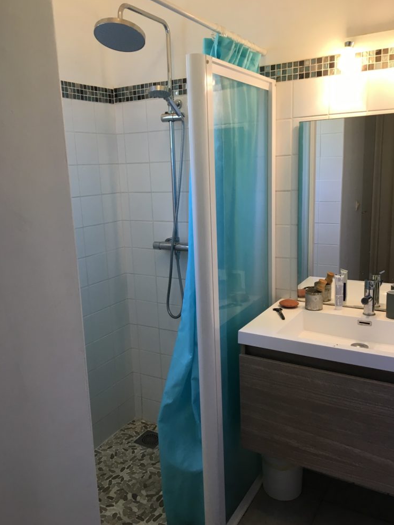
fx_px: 455
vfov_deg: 60.0
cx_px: 193
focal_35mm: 30
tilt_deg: -12.1
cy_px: 262
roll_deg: +0.5
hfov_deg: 46.8
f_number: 2.2
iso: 40
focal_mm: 4.15
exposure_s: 1/33
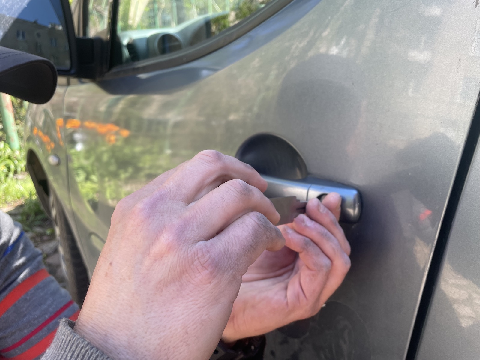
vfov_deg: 53.1
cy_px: 180
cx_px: 240
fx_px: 361
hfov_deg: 67.3
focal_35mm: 26
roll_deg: +1.6
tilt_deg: -16.5
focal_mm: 4.2
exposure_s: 1/225
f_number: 1.6
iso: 32
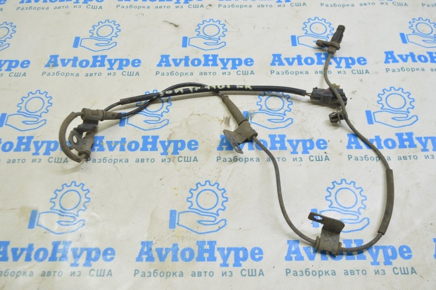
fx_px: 381
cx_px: 218
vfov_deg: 41.6
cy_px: 145
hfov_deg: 59.5
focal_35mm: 32
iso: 400
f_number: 5.6
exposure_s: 1/20
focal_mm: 21
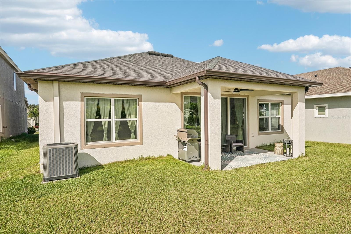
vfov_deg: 58.3
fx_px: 210
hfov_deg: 79.9
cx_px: 176
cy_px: 117
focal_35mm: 22
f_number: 8
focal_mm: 21.5
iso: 400
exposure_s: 1/2000
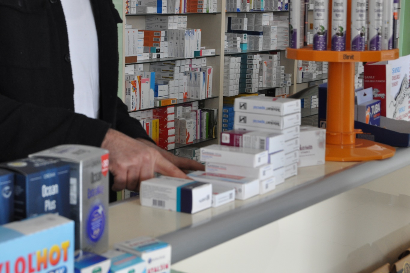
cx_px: 205
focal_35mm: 78
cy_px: 136
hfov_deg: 26.0
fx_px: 888
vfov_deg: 17.5
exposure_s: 1/50
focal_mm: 52
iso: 800
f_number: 5.6
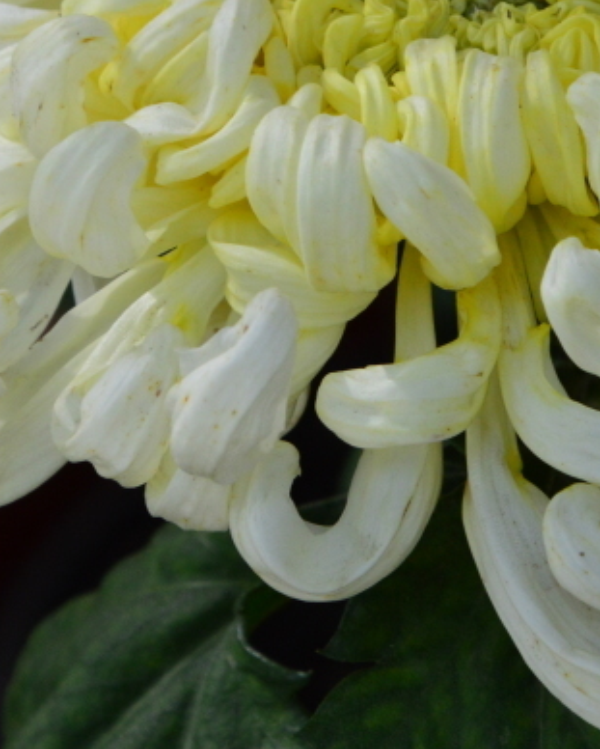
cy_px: 115
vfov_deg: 4.7
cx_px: 542
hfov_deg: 3.8
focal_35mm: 408
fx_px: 9046
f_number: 9
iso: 900
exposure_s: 1/250
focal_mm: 110
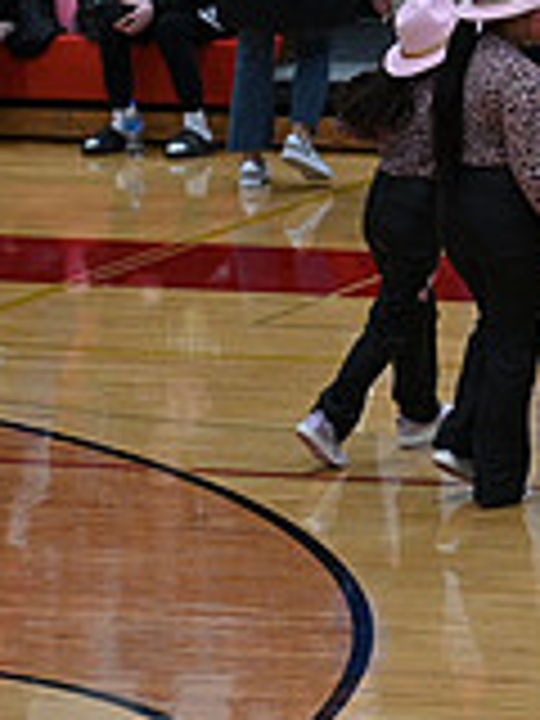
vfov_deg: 5.0
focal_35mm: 400
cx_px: 1264
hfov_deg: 3.7
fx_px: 8320
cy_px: 407
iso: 4000
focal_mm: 115
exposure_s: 1/400
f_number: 4
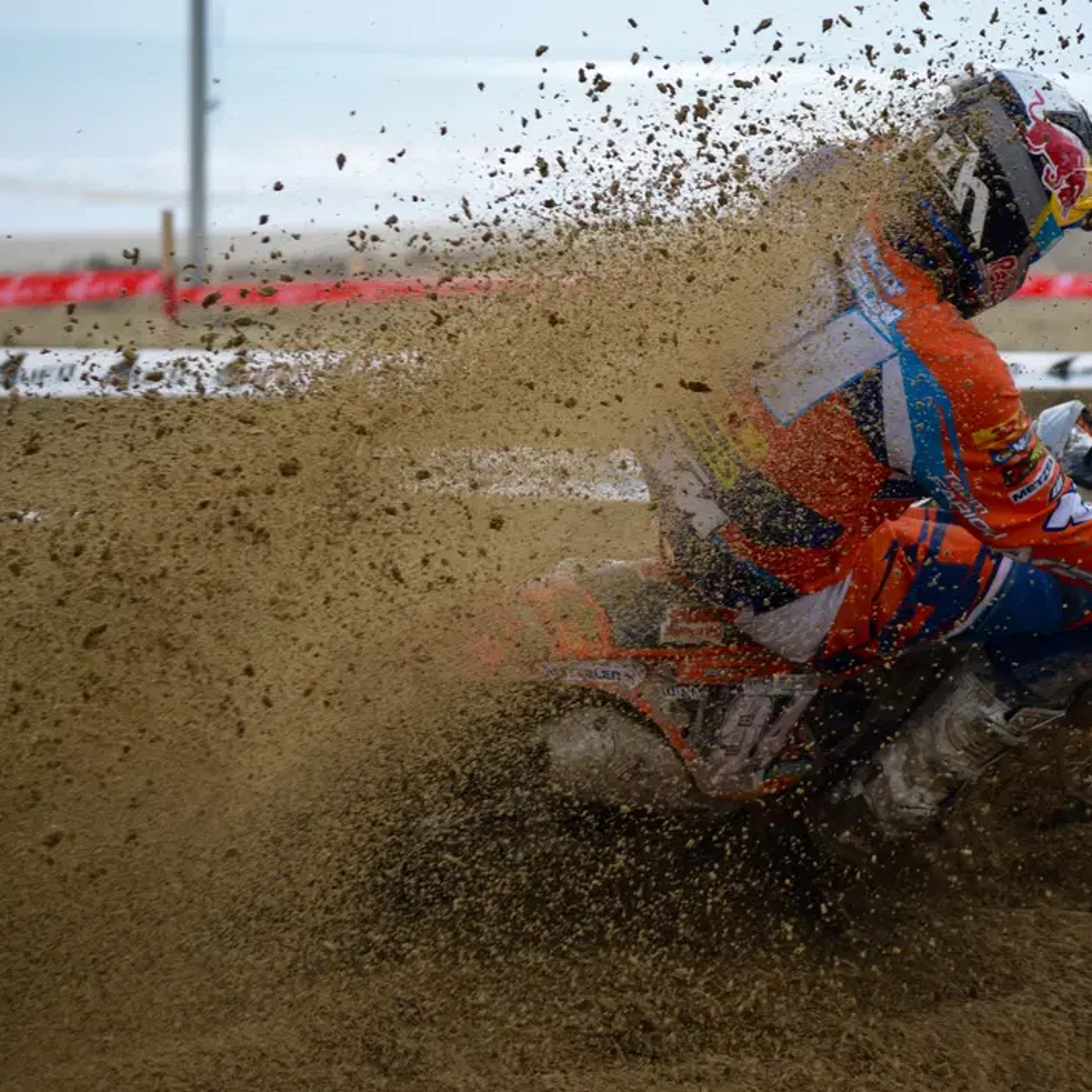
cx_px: 671
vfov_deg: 6.7
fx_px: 9387
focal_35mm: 263
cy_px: 589
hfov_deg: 6.7
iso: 450
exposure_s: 1/1000
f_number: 4.8
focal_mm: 122
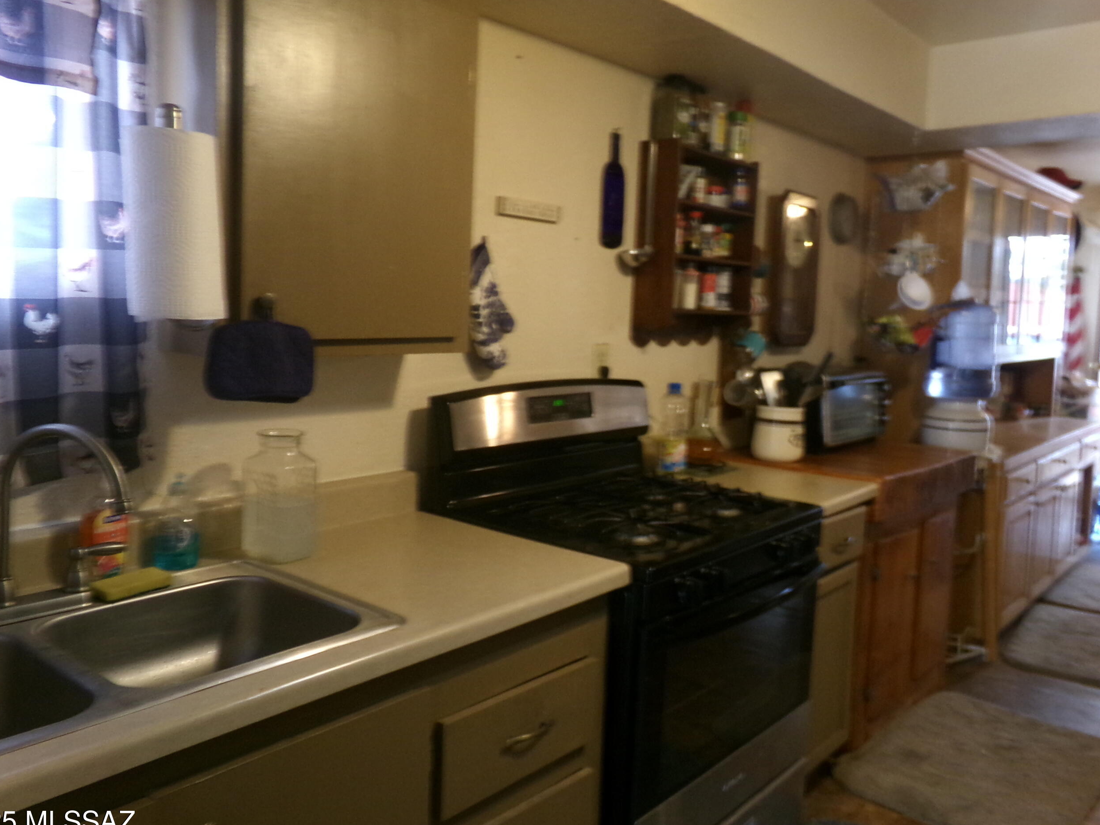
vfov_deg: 48.1
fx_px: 921
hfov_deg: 61.6
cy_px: 369
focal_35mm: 29
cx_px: 596
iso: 330
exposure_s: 1/17
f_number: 3.7
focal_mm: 4.3
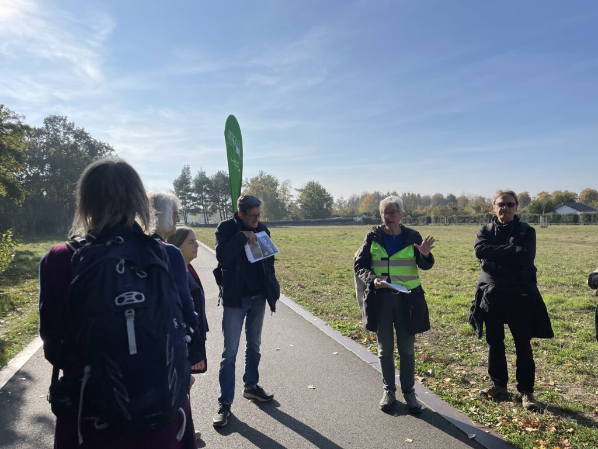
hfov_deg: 67.3
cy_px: 224
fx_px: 449
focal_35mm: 26
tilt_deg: -1.5
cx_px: 299
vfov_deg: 53.1
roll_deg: +1.7
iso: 32
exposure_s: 1/5556
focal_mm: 4.2
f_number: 1.6
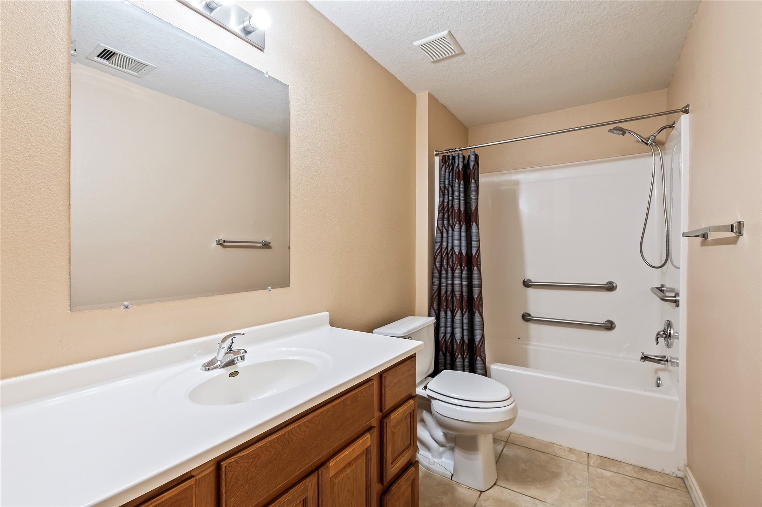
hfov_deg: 96.8
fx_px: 338
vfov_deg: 73.7
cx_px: 381
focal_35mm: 16
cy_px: 254
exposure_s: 1/2.5
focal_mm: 16
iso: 125
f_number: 6.3
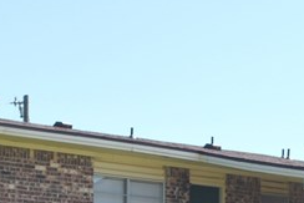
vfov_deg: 5.9
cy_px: 56
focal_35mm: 233
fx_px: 1971
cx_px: 221
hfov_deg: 8.8
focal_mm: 35
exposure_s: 1/250
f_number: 8
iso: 100
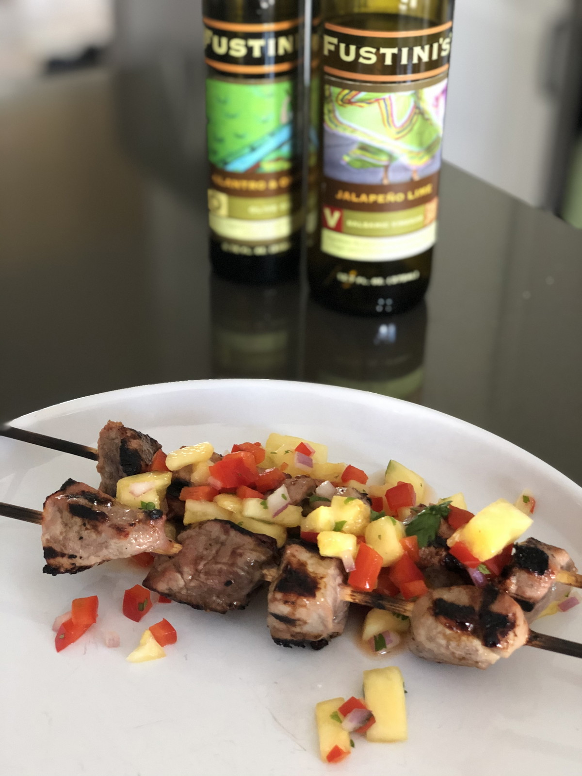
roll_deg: -0.2
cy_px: 388
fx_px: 1166
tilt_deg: -32.2
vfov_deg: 36.8
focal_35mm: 52
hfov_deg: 28.0
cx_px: 291
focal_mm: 6
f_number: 2.4
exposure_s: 1/17
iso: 160
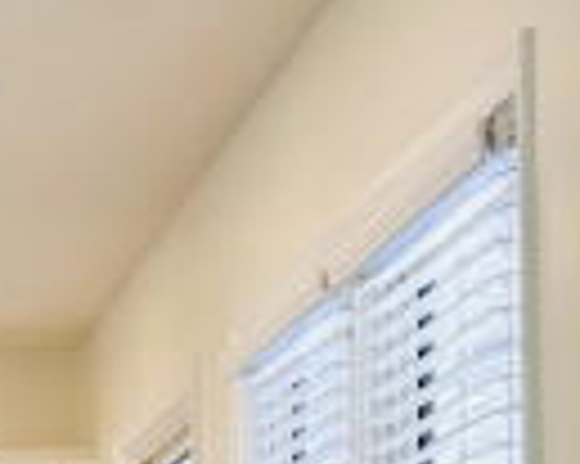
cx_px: -366
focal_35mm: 121
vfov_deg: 12.1
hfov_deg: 14.5
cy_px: 721
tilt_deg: +1.0
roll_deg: +0.6
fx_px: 2075
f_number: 1.78
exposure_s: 1/120
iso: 64
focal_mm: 6.86
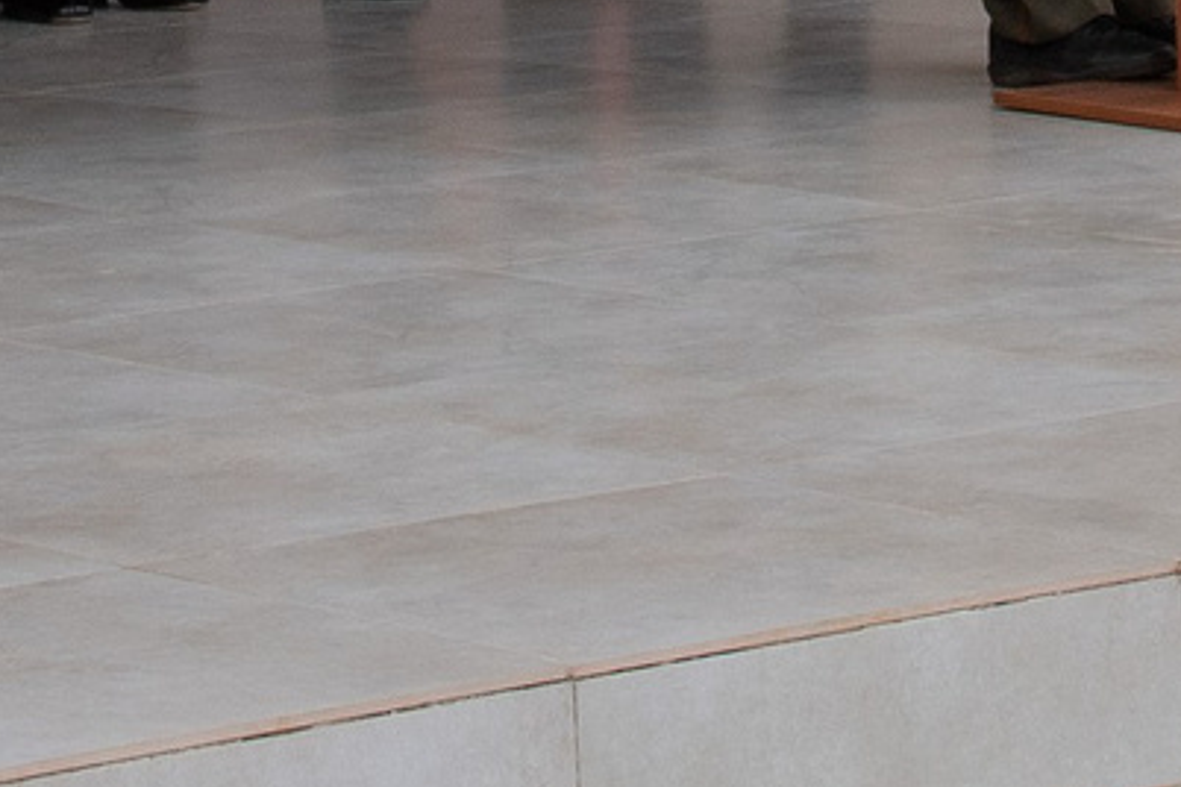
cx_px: 846
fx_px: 7315
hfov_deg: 9.2
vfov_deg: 5.8
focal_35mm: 223
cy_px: -1499
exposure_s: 1/160
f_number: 13
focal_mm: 35
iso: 320
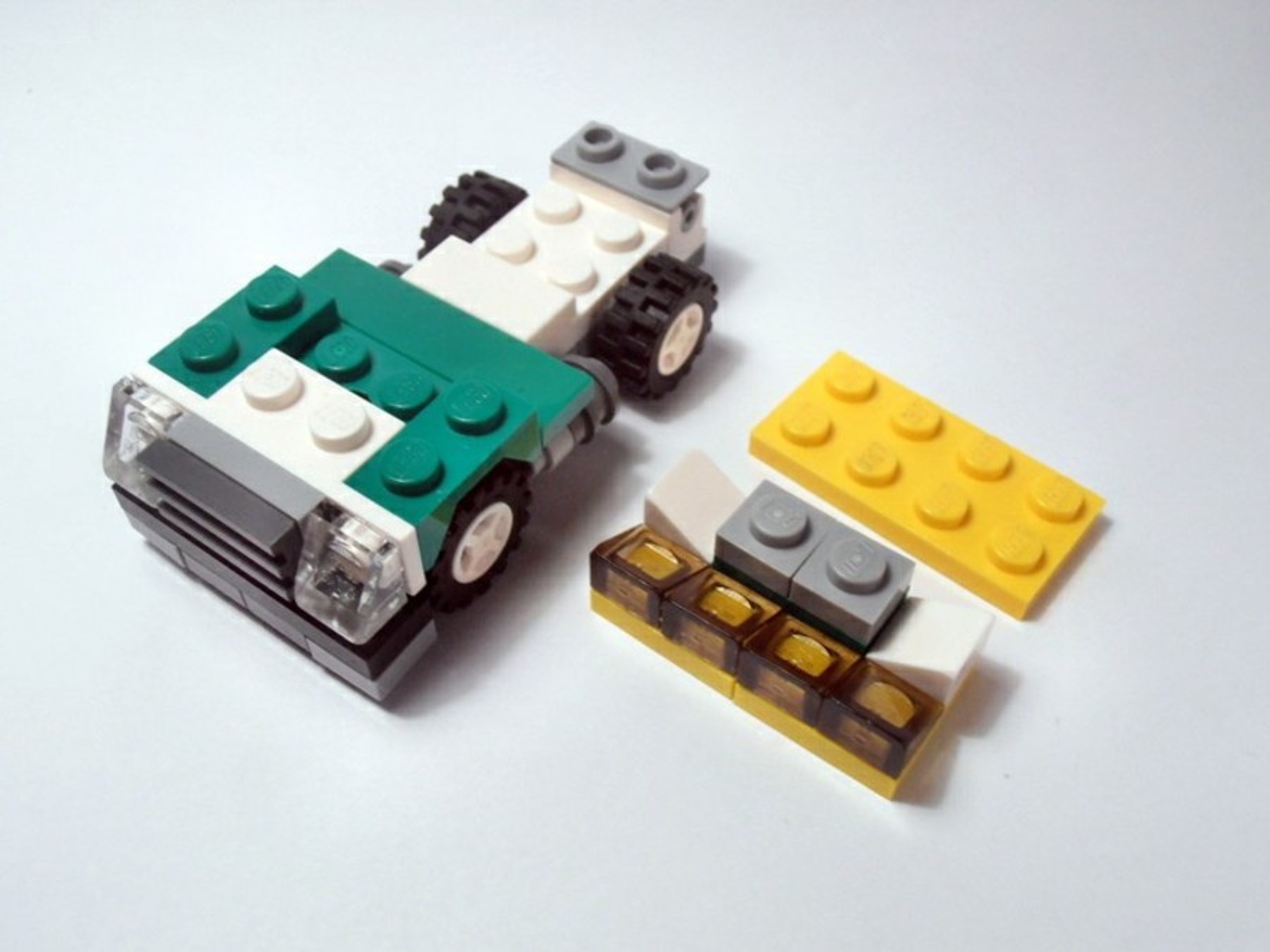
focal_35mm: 37
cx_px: 635
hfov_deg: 50.1
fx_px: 1357
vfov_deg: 38.7
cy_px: 476
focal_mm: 6.61
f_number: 3.9
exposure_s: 1/80
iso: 80
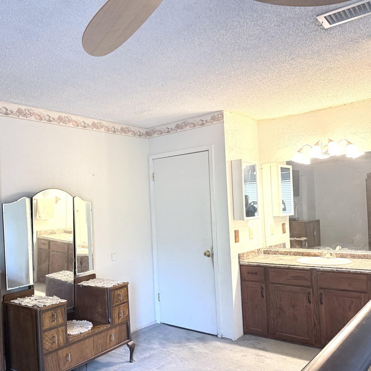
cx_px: 114
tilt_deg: +2.2
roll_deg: +2.4
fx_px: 376
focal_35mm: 31
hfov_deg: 51.2
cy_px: 201
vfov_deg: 52.5
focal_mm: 6.76
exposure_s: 1/60
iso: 320
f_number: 1.78
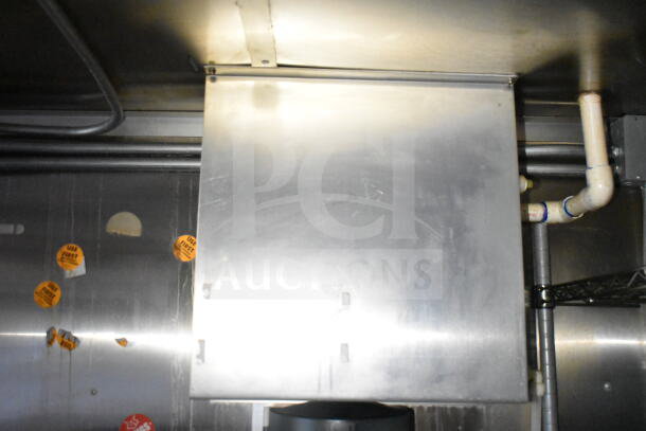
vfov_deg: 36.9
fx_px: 646
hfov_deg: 53.1
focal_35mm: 36
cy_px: 216
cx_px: 323
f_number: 4
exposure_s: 1/40
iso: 11400
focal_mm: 24
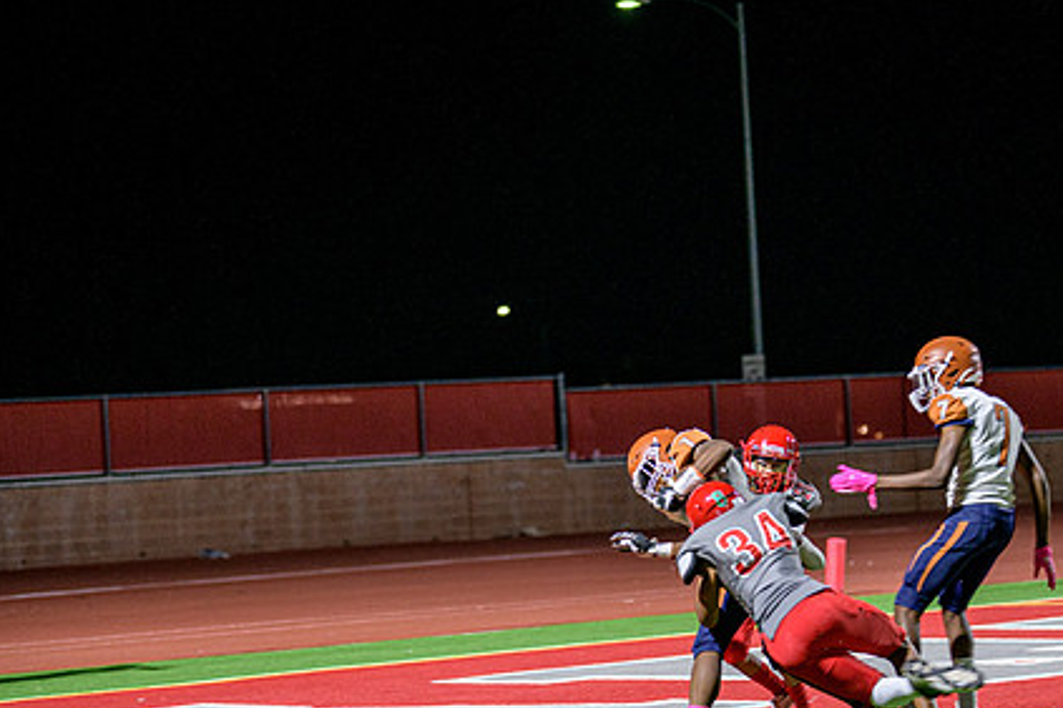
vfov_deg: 9.1
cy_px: 443
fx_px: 4458
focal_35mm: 151
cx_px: 618
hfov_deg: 13.6
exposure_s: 1/250
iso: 1600
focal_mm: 110
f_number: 2.8
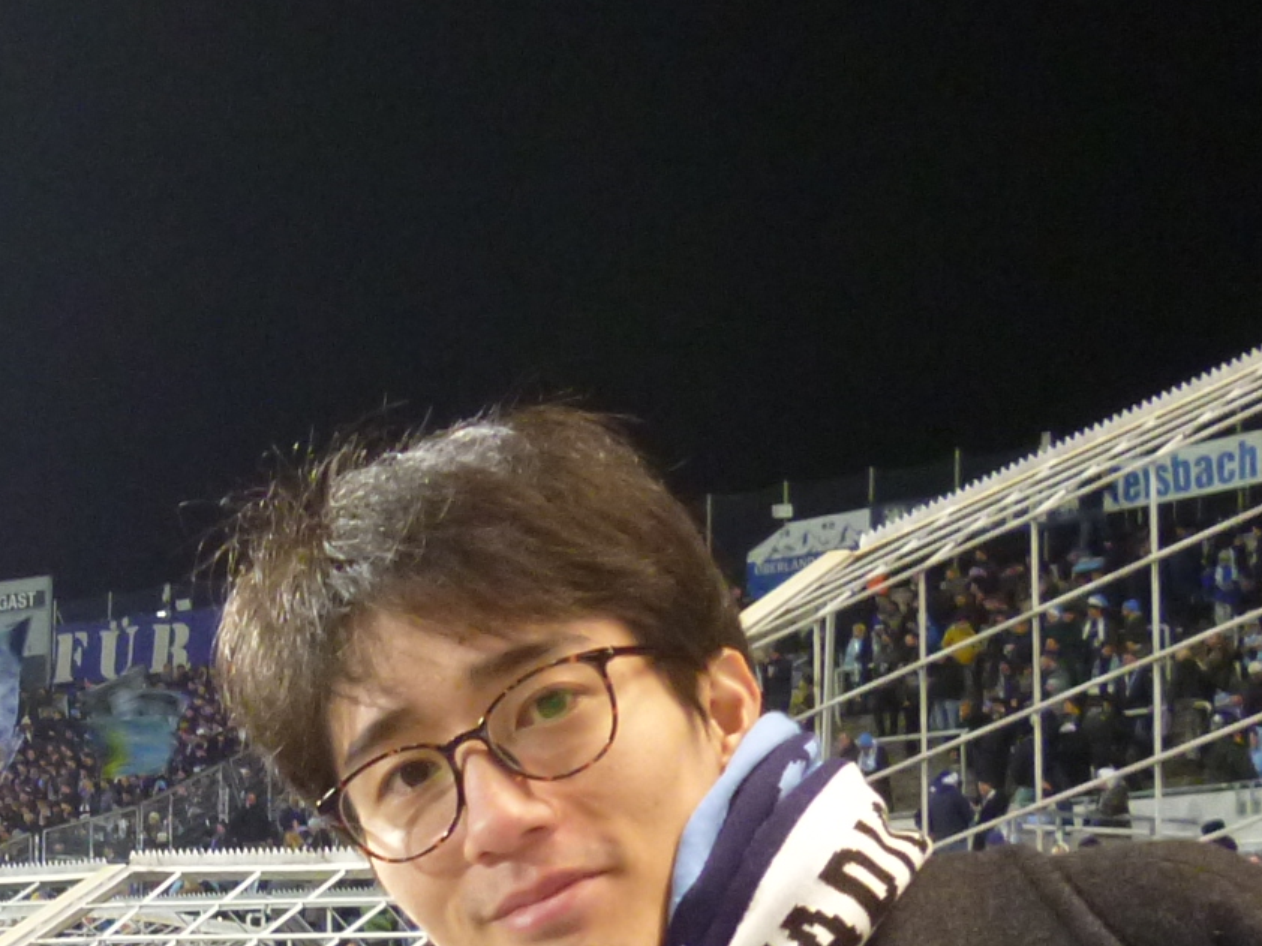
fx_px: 2661
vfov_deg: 19.9
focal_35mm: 73
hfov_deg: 25.9
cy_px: 771
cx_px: 162
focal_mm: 4.3
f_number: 2.5
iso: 400
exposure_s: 1/13
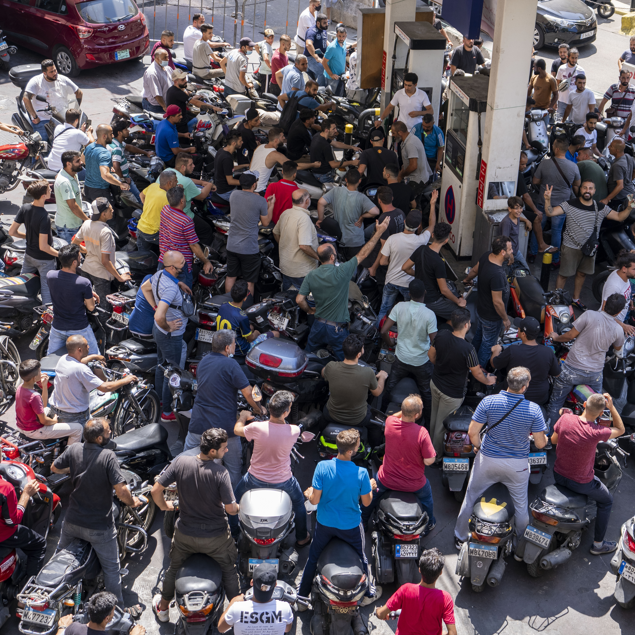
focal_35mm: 45
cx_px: 350
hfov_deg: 37.5
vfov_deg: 37.6
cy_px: 315
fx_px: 934
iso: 100
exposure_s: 1/400
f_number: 2.8
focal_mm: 35
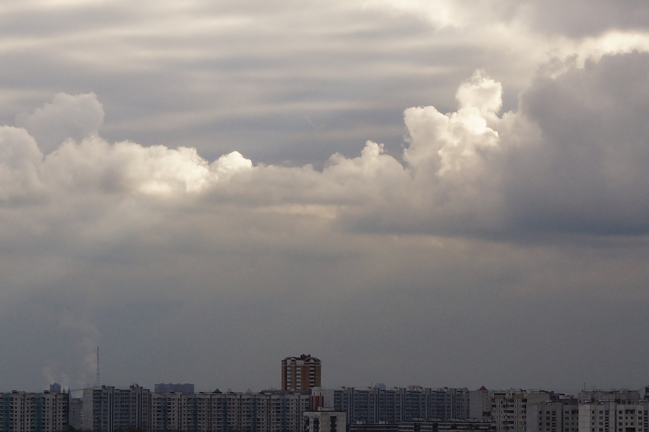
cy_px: 189
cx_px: 276
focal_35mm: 214
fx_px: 3855
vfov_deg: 6.4
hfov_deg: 9.6
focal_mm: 55
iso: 200
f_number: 14
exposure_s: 1/160
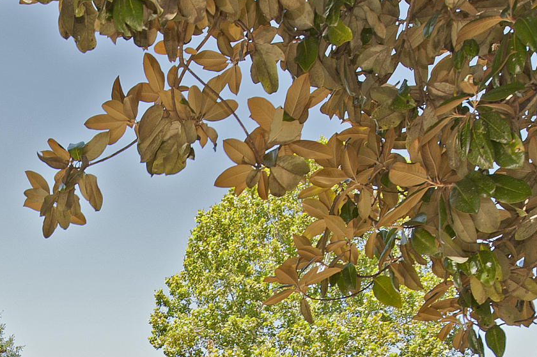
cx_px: 46
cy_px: 600
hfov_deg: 36.9
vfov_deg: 20.8
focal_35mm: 50
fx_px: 745
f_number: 6.3
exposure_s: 1/250
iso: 400
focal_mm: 14
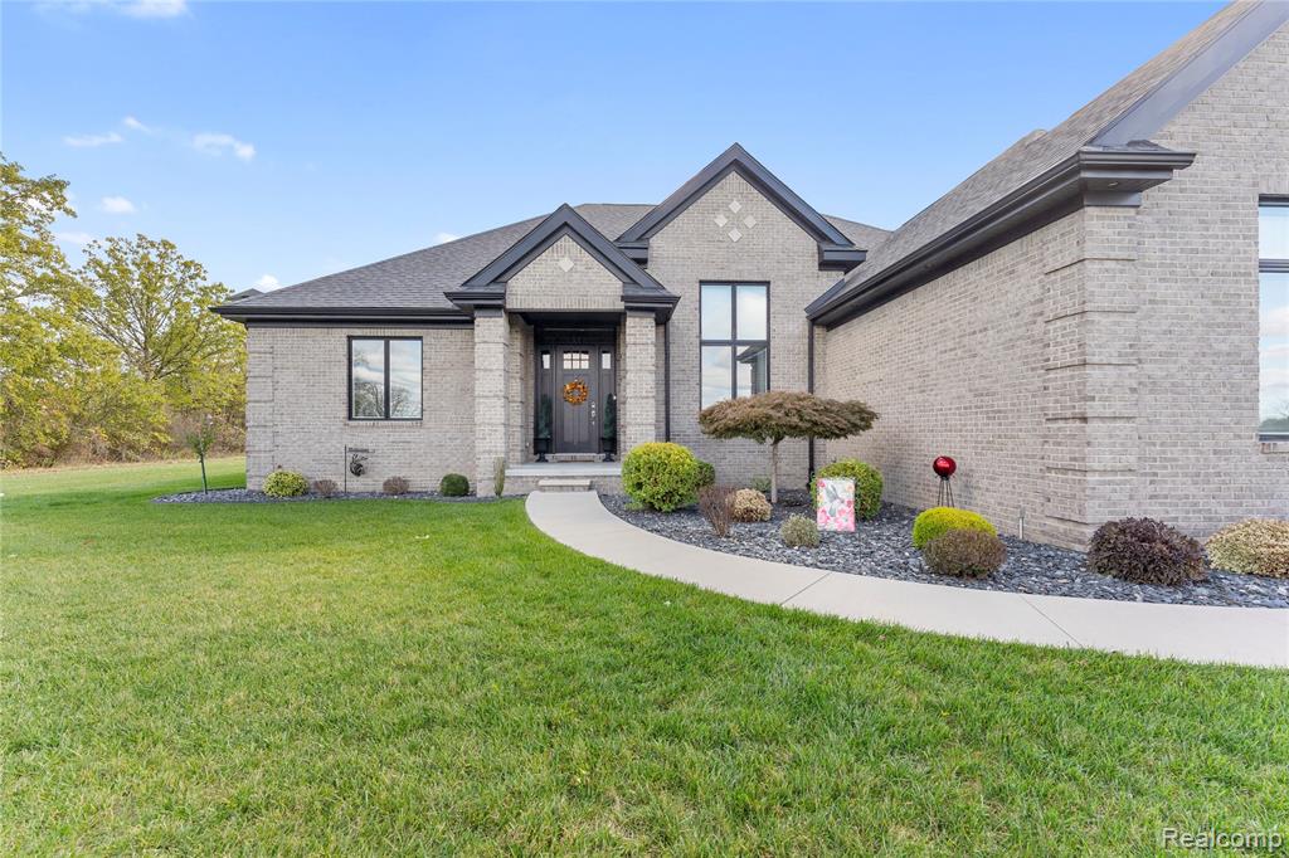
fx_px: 555
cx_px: 644
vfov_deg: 75.5
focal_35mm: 16
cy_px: 429
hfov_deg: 98.6
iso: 500
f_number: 8
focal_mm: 15.5
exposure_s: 1/320
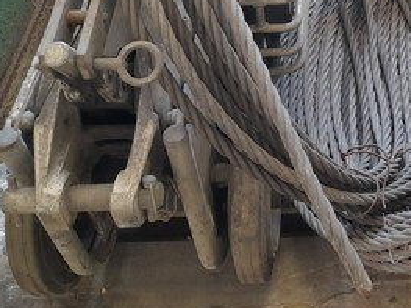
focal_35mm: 57
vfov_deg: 24.5
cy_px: 5
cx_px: 414
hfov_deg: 31.2
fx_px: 676
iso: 160
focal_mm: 4.6
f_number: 2
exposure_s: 1/50
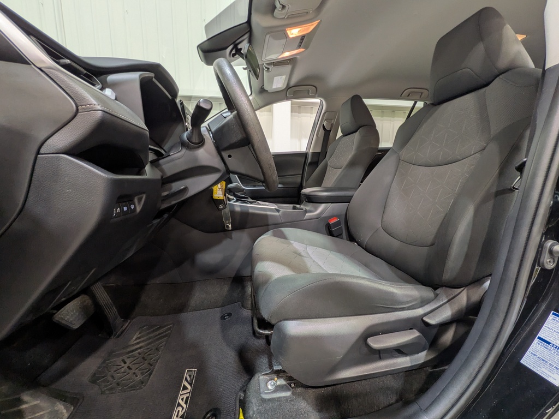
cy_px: 210
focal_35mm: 14
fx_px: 226
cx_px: 280
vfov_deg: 85.7
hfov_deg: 102.1
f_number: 2.2
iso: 62
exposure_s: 1/24
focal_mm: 1.83
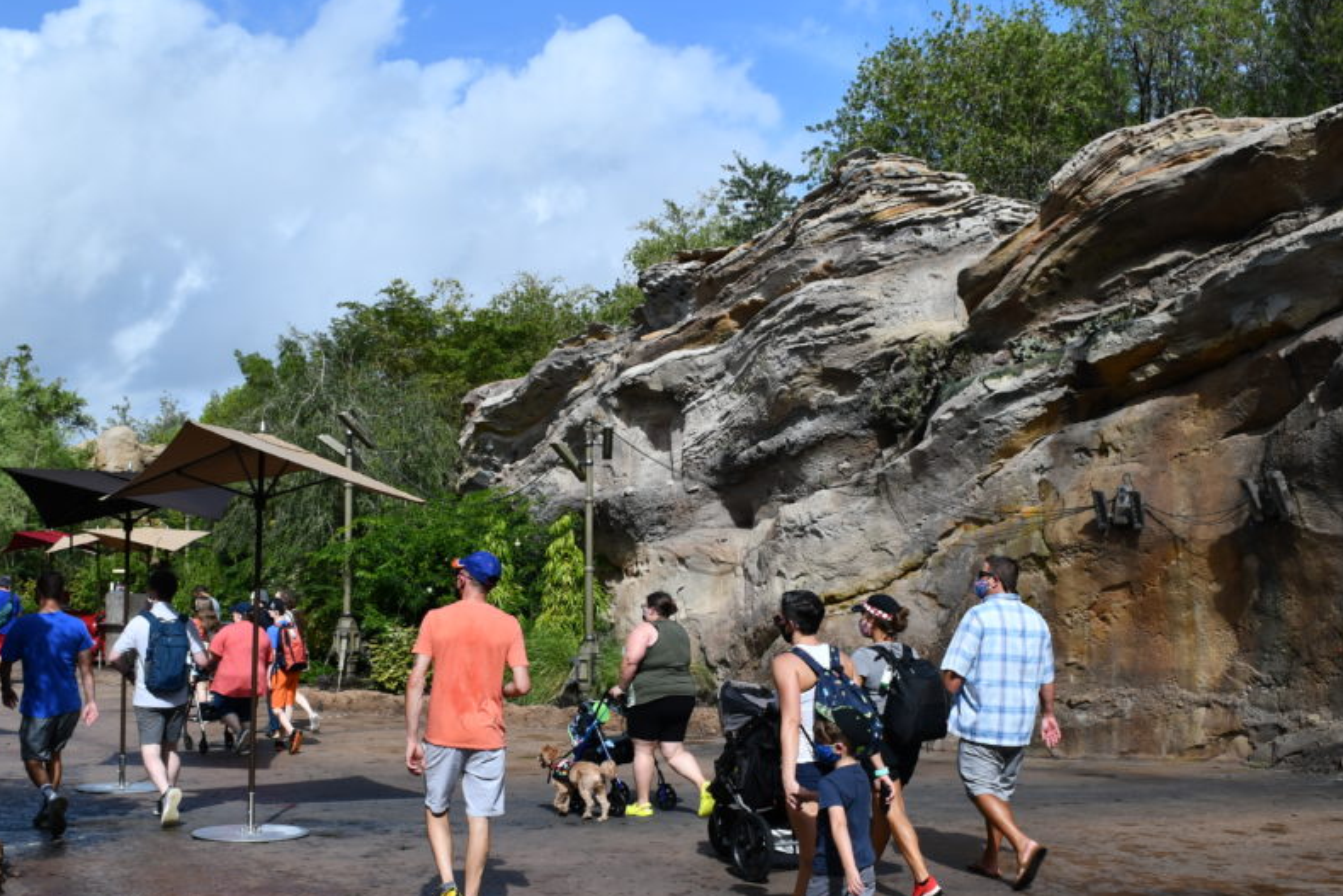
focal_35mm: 41
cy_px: 553
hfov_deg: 47.4
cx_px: 663
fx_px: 1530
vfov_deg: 32.5
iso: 200
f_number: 8
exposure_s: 1/250
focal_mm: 18
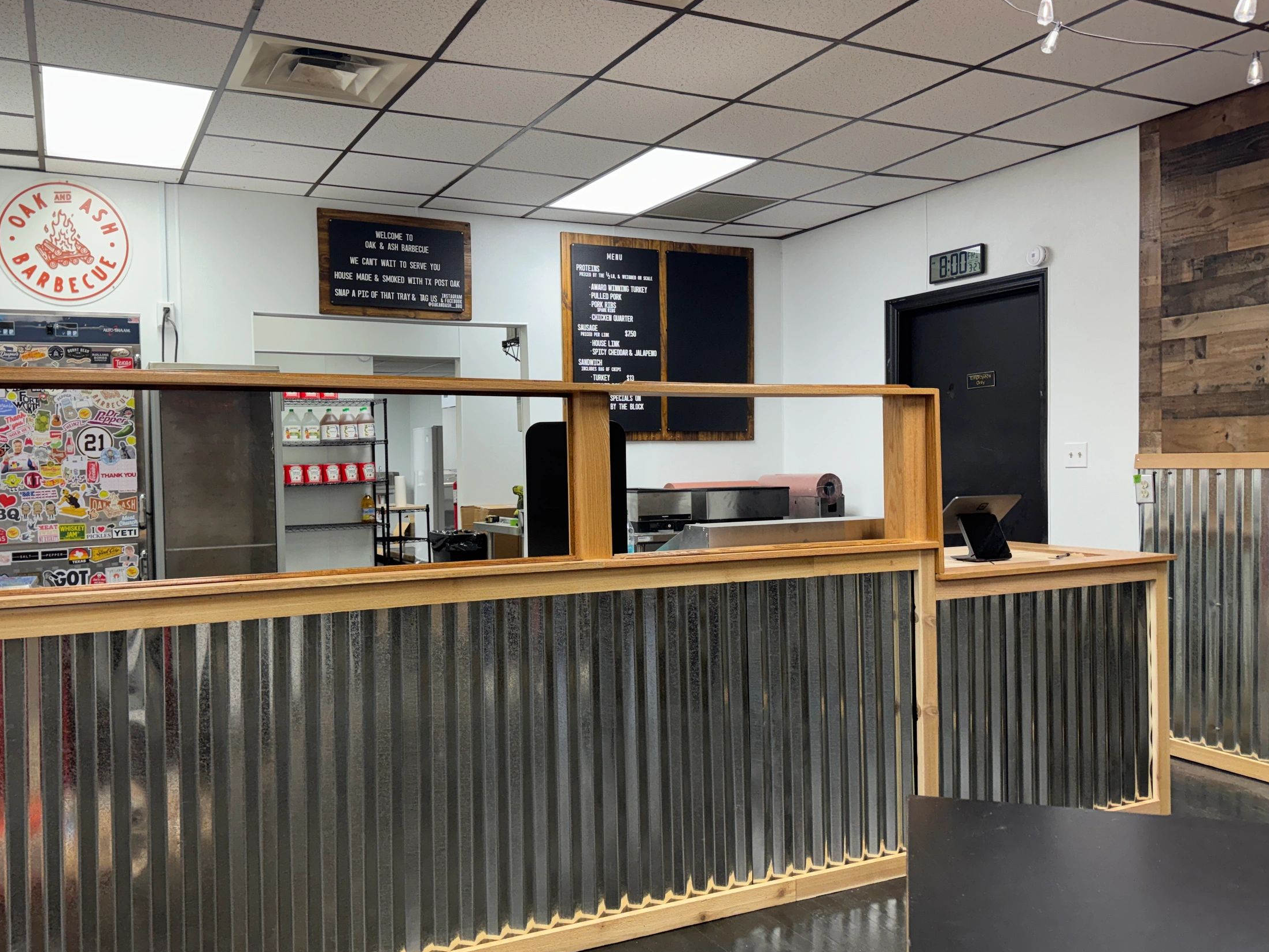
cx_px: 555
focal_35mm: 28
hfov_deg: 63.2
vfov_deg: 49.8
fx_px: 1027
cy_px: 470
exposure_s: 1/120
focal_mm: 6.76
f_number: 1.78
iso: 160
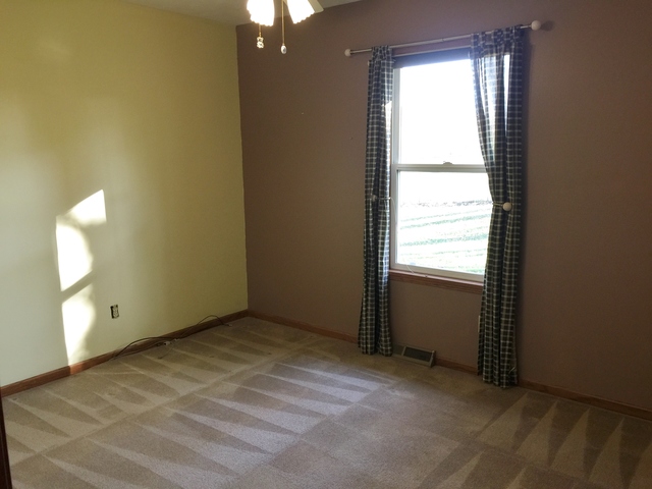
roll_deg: -0.2
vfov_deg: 48.2
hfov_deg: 61.7
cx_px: 326
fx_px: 546
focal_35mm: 29
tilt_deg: -10.6
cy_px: 244
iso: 40
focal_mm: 4.15
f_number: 2.2
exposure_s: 1/15
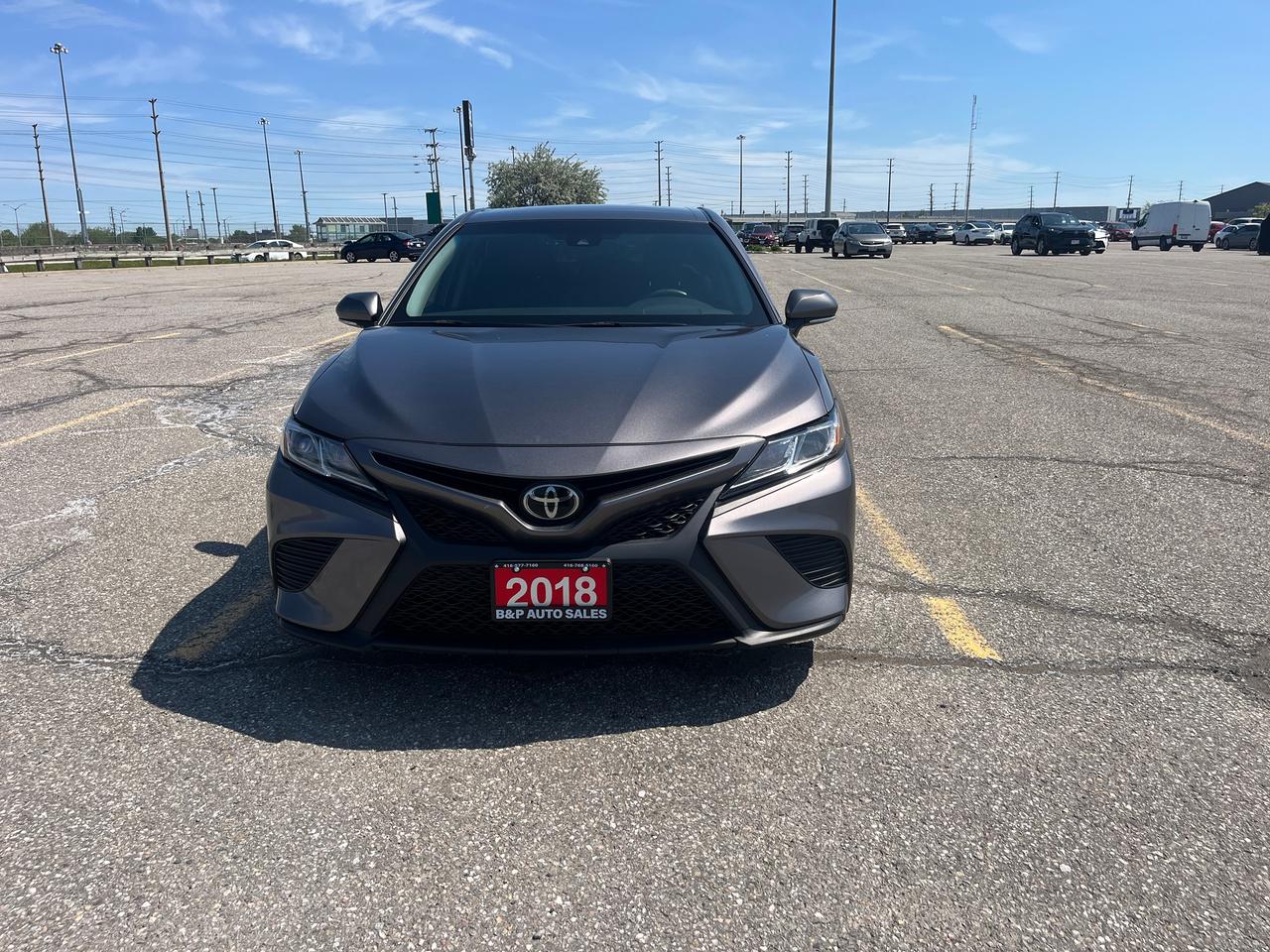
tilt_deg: -14.8
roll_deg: +1.1
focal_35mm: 26
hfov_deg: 67.3
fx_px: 954
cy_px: 476
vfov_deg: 53.1
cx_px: 635
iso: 50
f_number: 1.6
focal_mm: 5.1
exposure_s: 1/4149
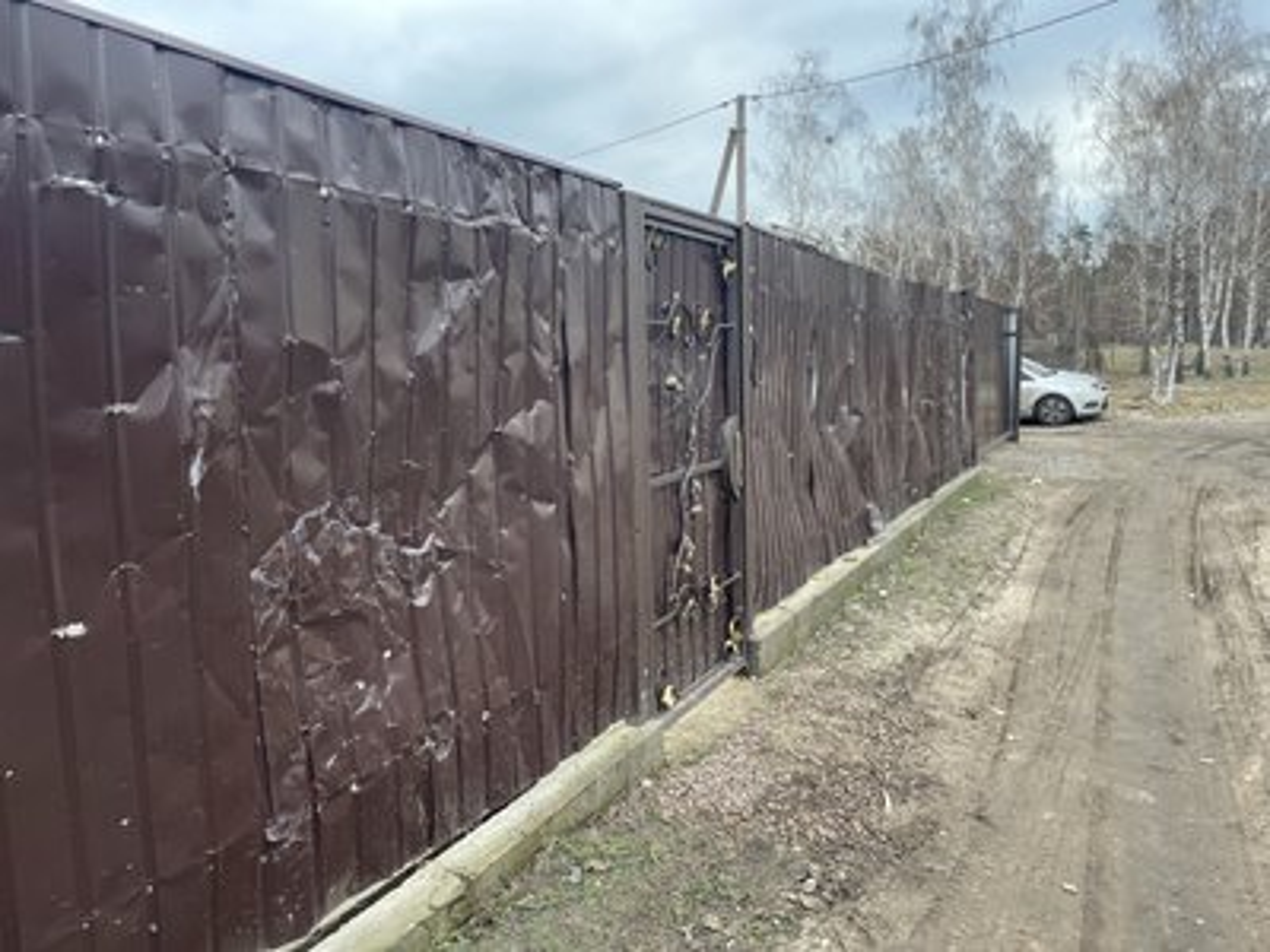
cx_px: 635
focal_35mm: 26
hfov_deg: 67.3
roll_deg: +1.4
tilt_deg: -6.6
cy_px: 476
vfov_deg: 53.1
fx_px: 954
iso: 40
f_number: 1.6
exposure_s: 1/121
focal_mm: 4.2
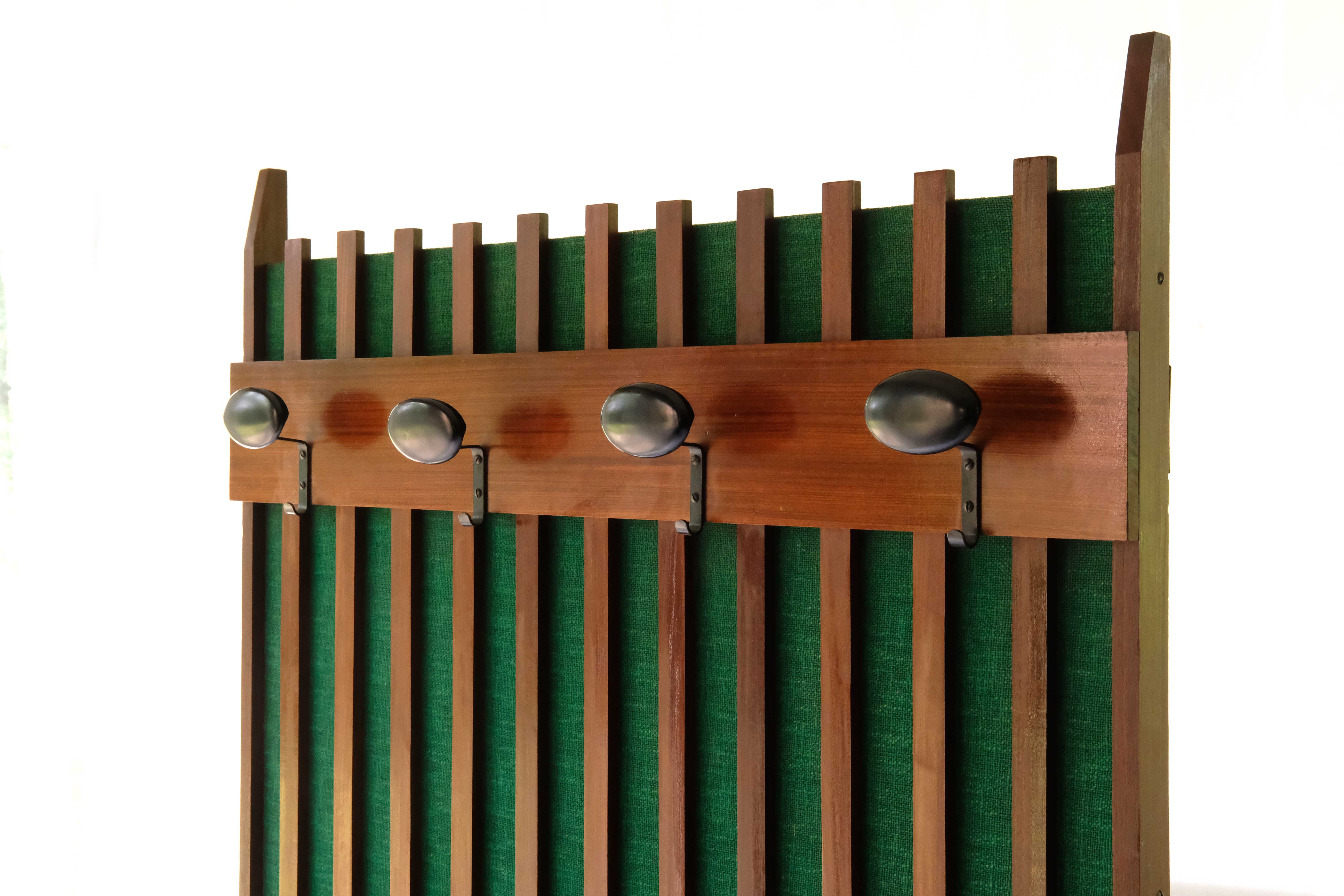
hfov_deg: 37.5
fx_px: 1979
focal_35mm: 53
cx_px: 672
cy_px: 448
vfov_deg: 25.5
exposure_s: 1/125
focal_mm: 35
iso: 4000
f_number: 10
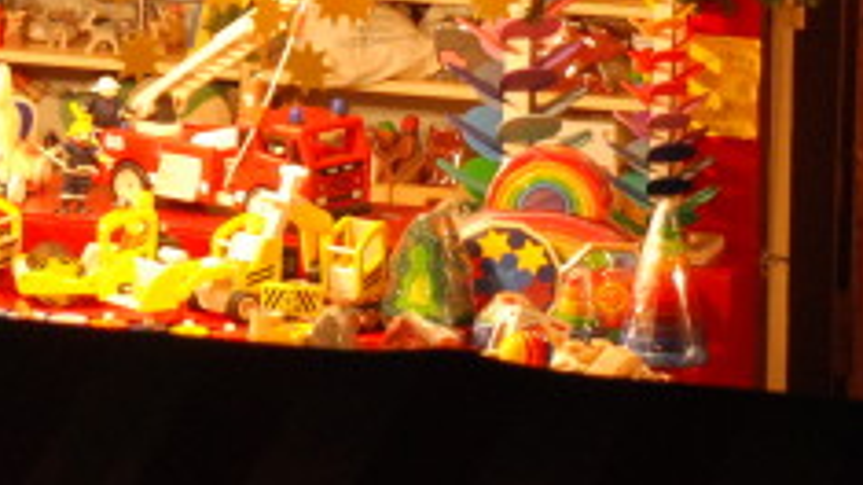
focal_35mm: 452
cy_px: -17
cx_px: -679
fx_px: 10340
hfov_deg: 4.7
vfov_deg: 2.7
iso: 400
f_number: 5.3
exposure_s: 1/6
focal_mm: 66
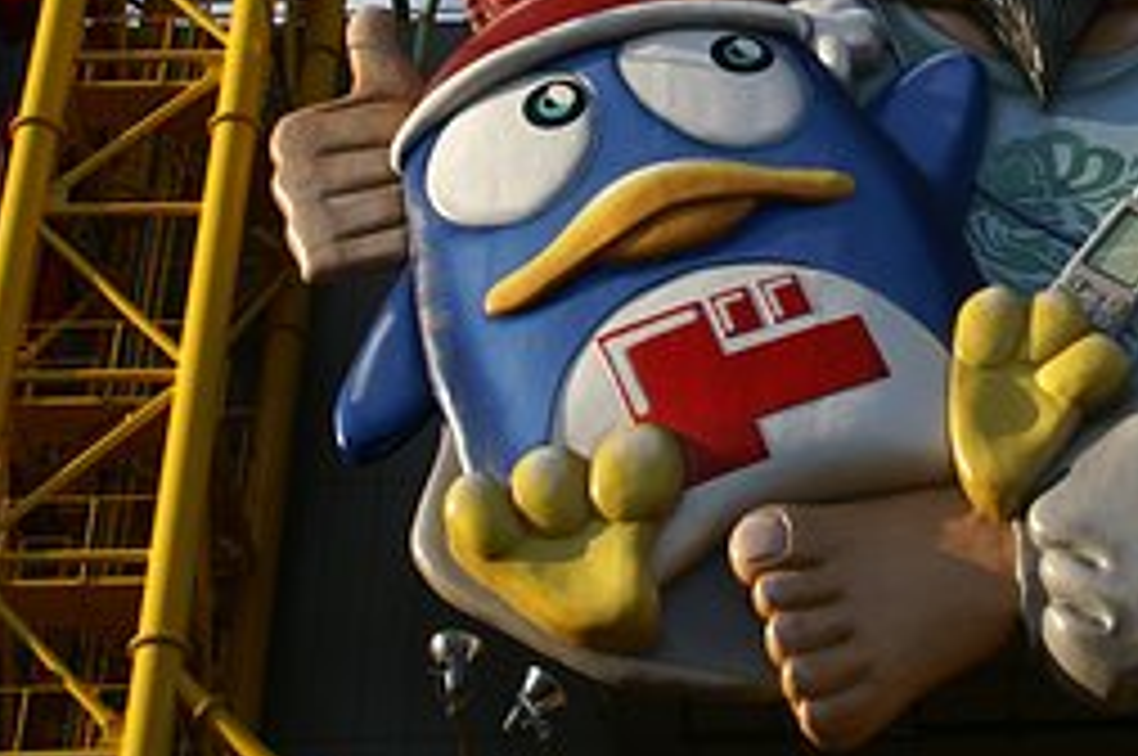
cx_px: 1071
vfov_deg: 14.8
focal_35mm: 91
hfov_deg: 21.8
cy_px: 45
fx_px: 2873
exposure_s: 1/250
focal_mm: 30
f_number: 10
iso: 200
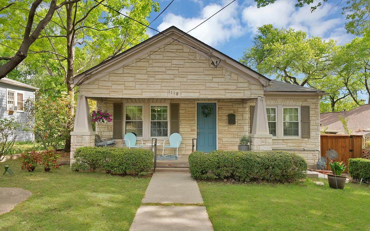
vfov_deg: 49.3
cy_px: 118
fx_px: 252
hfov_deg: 72.5
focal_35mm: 25
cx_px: 185
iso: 640
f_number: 9
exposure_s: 1/125
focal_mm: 24
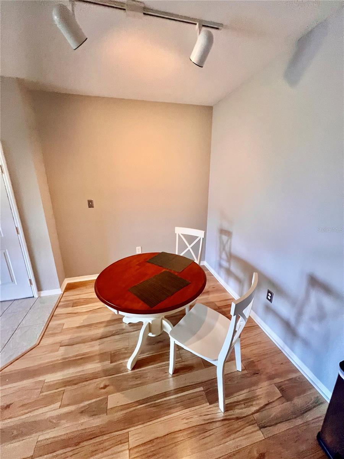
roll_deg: +0.9
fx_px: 172
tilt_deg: -10.7
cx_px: 172
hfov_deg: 89.9
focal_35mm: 13
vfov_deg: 106.2
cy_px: 230
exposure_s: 1/60
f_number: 1.8
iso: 320
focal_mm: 1.57
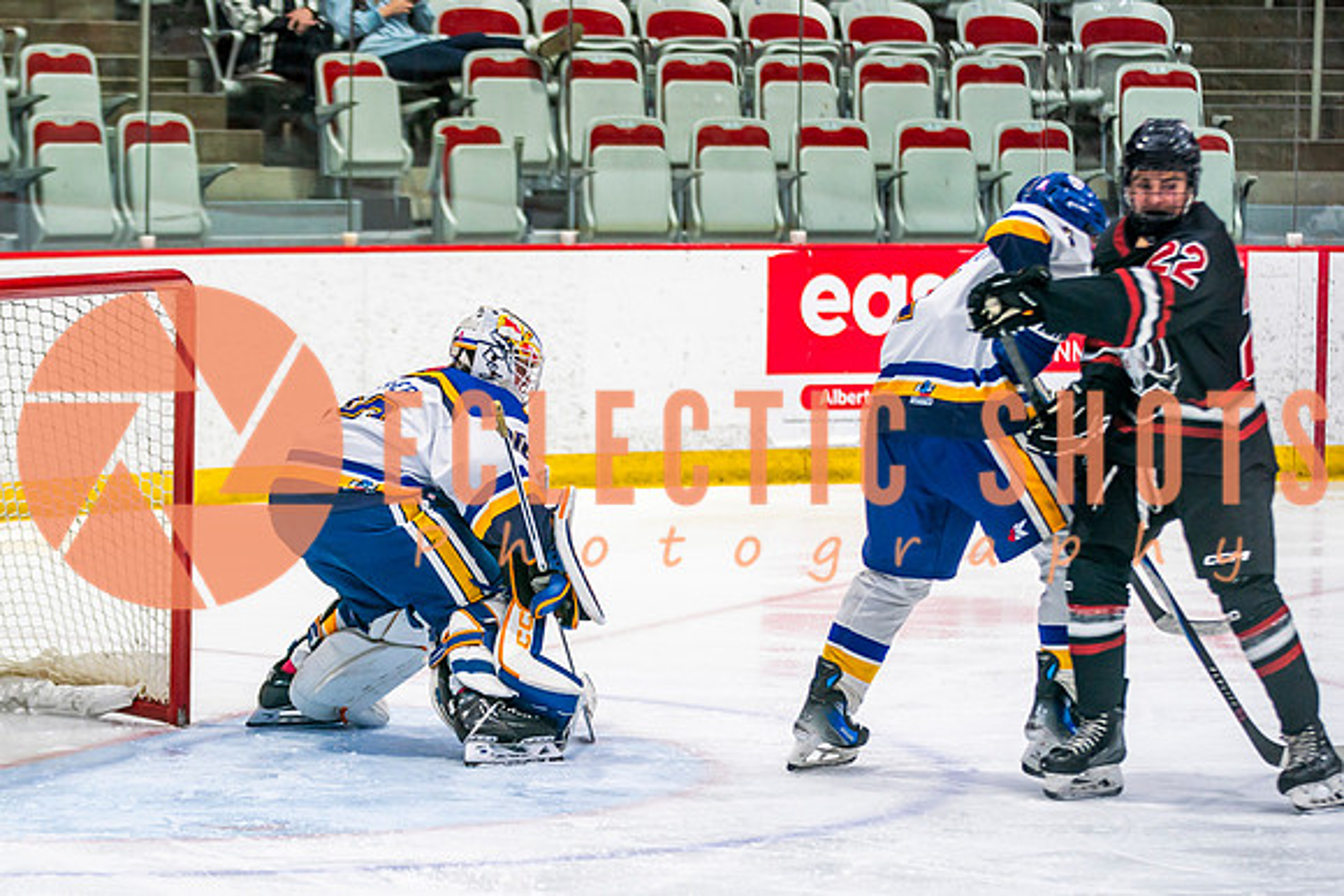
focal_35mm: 178
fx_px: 6628
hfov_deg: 11.6
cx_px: 466
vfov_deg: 7.7
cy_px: 543
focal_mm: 120
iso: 500
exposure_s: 1/640
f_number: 2.8
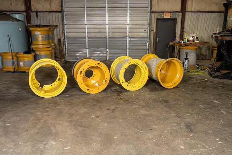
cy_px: 78
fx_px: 200
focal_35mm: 31
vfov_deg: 42.3
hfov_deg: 60.3
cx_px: 116
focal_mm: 31
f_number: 5.6
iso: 800
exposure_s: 1/60
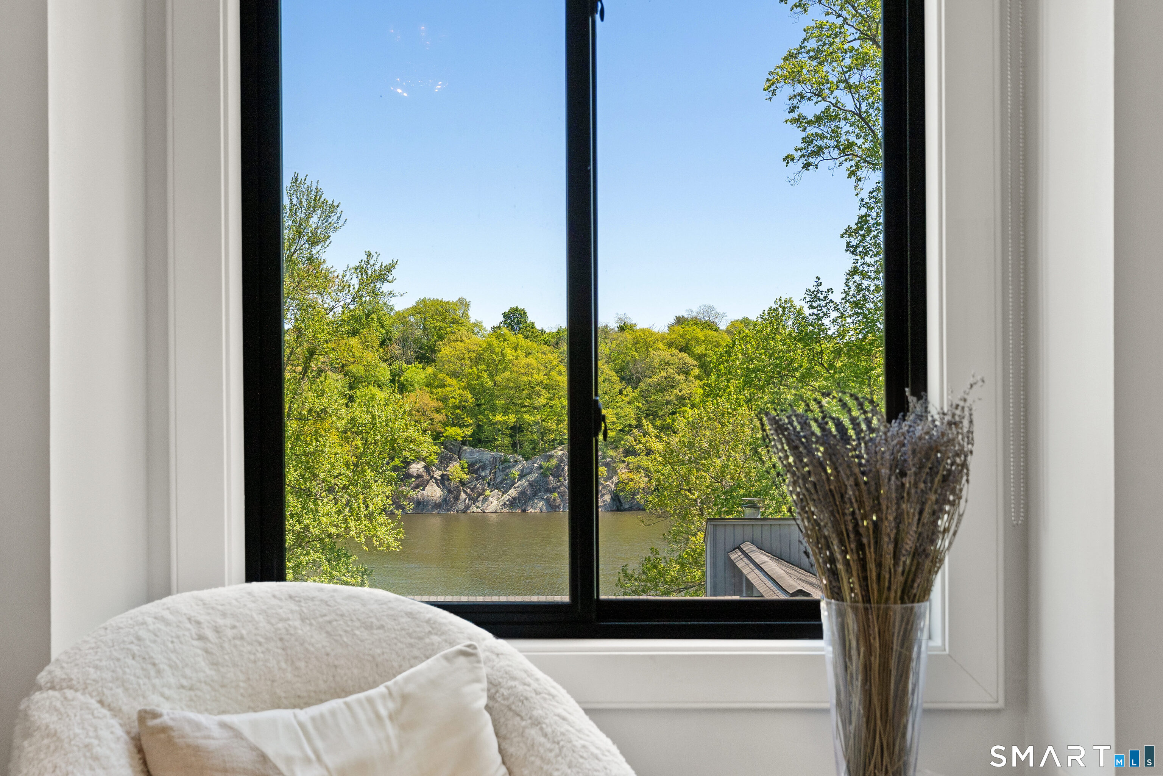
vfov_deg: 31.9
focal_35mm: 42
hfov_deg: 46.4
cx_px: 582
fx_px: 1357
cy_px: 388
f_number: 8
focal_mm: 28
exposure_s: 1/40
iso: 320
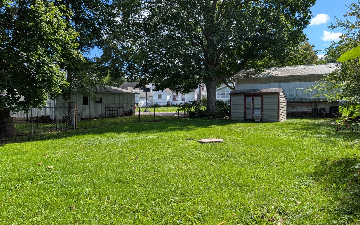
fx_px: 255
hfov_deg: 70.4
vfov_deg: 47.6
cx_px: 180
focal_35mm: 26
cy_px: 114
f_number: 1.68
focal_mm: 6.9
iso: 19
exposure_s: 1/951
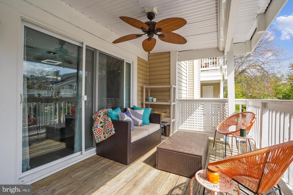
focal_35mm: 16
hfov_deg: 96.7
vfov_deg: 73.7
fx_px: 130
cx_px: 146
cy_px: 98
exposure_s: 1/80
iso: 100
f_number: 8
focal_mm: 16
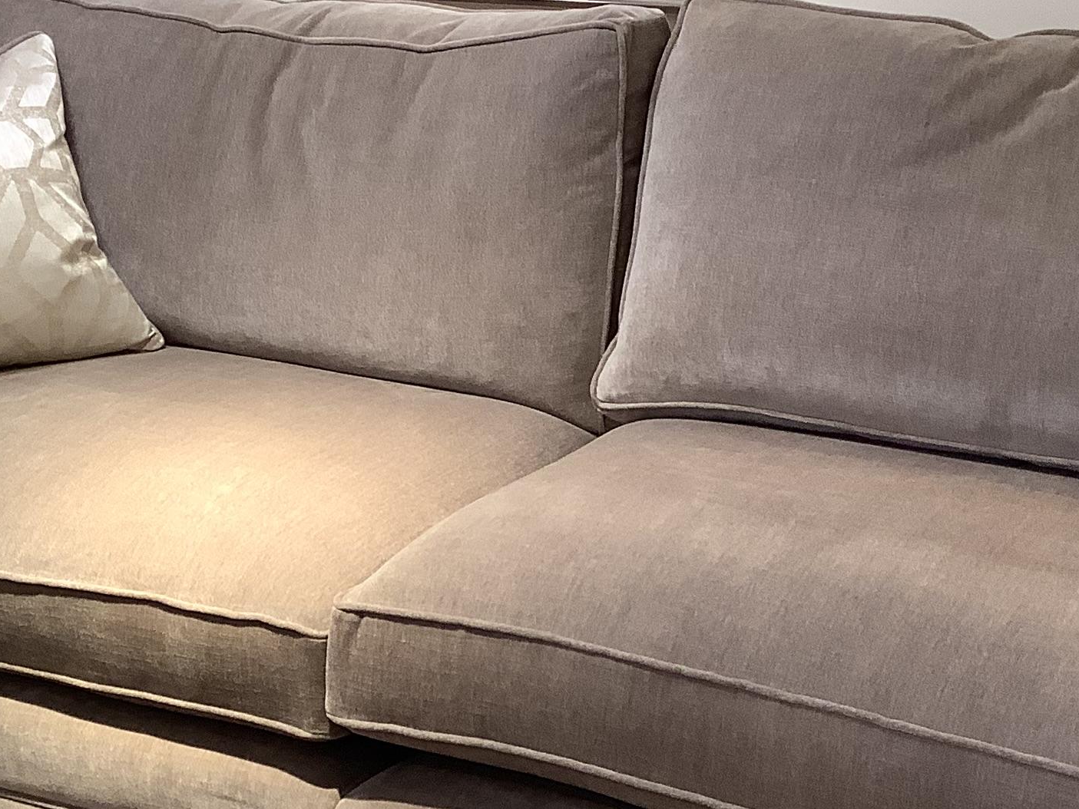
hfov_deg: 27.0
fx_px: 2244
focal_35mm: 72
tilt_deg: -23.9
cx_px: 611
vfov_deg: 20.3
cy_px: 583
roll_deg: +0.9
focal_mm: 3.3
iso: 100
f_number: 2.4
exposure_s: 1/50
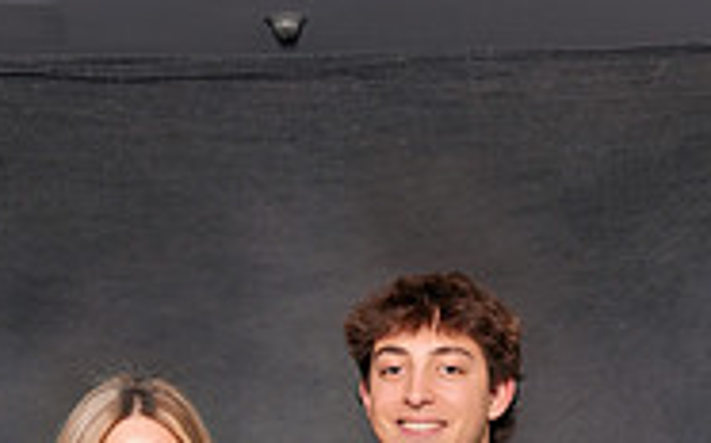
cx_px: 275
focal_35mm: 129
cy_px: 852
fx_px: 2503
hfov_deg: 16.2
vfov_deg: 9.5
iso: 400
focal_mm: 35
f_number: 8
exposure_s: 1/125
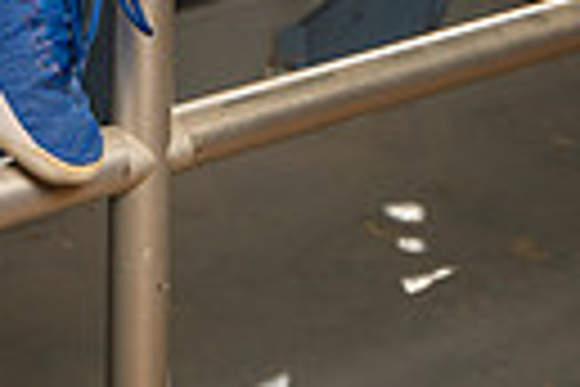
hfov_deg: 11.8
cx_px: -76
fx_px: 2755
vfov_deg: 7.4
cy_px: -612
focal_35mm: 171
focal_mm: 49
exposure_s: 1/250
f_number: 5
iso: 320
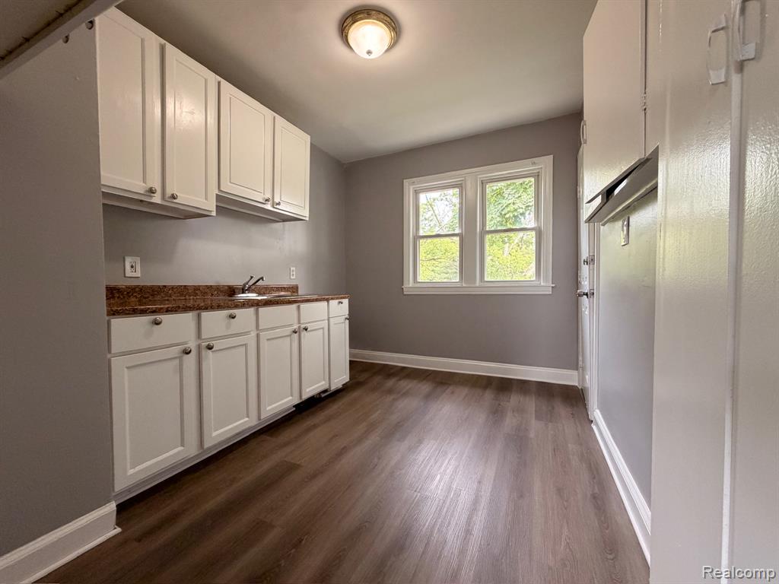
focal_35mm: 14
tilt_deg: -2.0
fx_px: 315
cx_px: 390
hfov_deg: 102.1
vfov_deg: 85.7
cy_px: 292
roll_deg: +0.8
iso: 250
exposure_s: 1/60
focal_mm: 2.22
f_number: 2.2
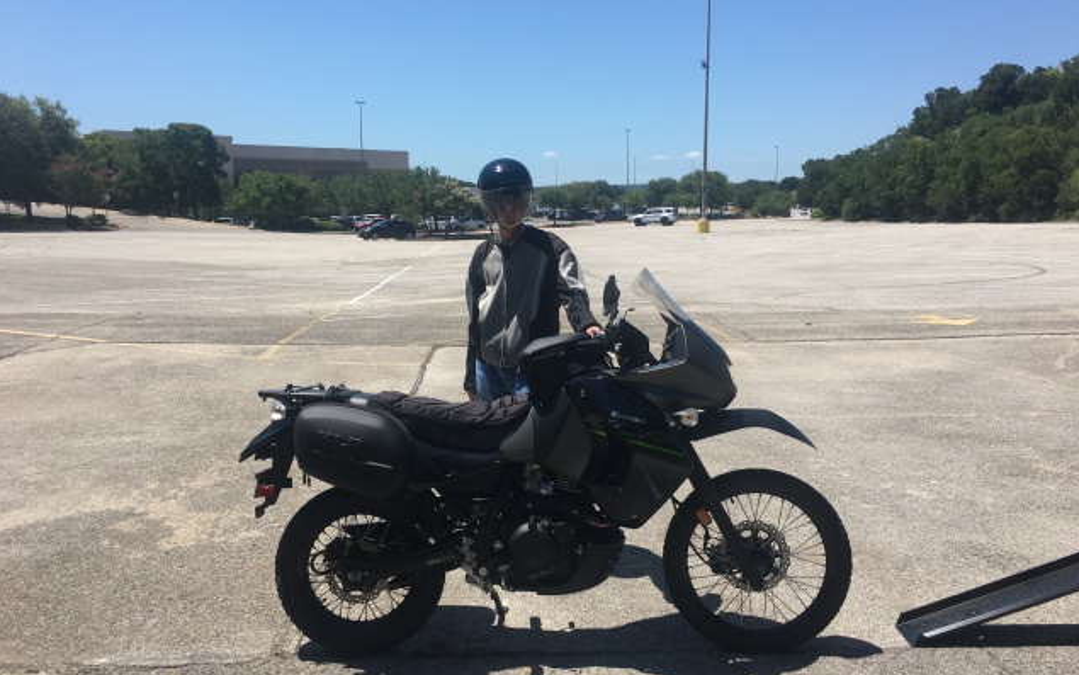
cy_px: 338
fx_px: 912
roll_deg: +1.4
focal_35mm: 31
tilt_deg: -8.6
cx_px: 540
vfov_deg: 40.6
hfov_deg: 61.2
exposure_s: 1/1261
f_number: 2.2
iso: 25
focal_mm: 4.15
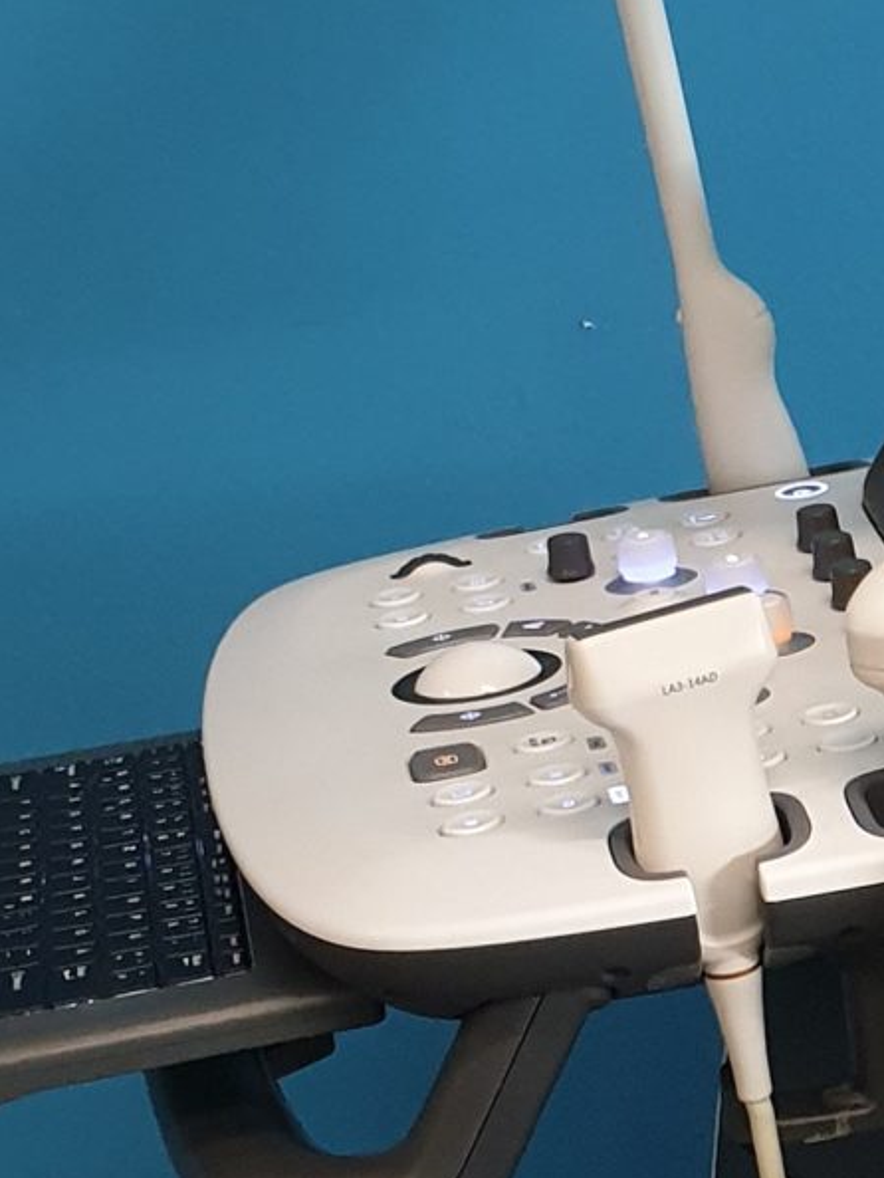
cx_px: 1330
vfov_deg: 17.5
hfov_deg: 12.6
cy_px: 775
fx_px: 3811
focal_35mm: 112
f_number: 2.4
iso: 320
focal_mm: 4.3
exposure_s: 1/33
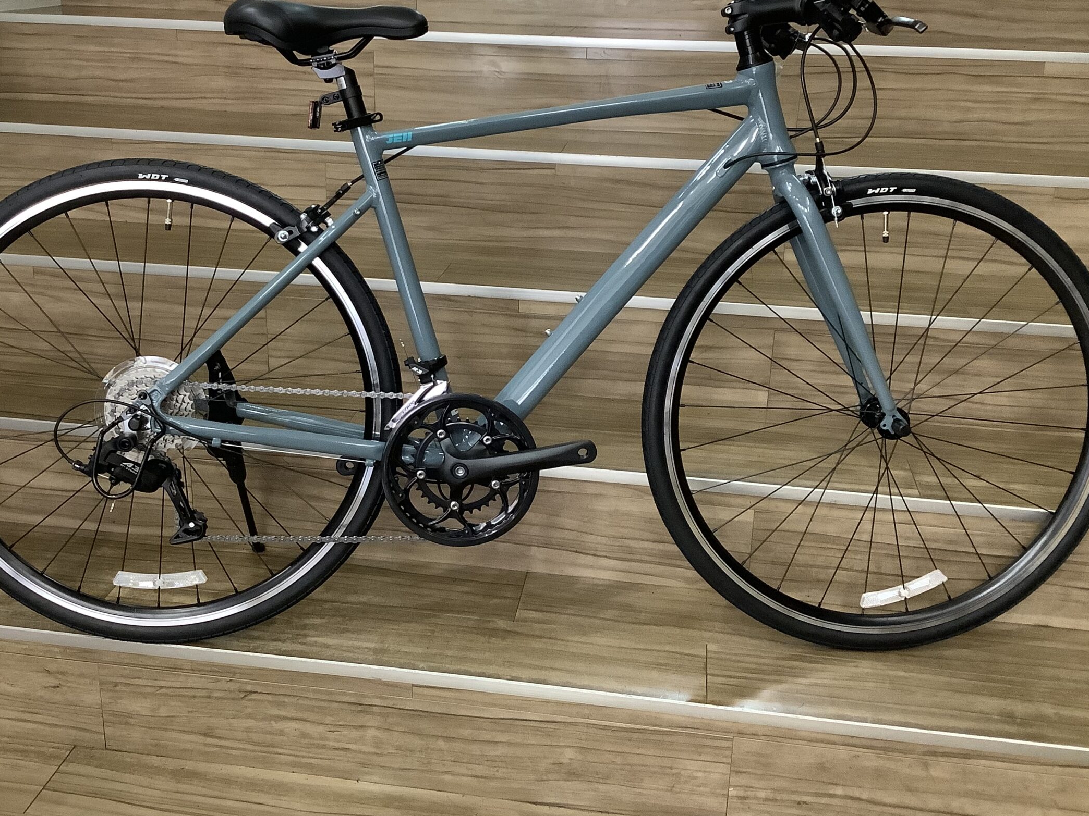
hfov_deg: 48.9
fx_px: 1195
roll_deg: -0.3
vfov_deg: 37.6
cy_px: 325
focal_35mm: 38
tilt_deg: -18.7
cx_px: 509
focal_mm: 3.3
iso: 400
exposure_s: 1/40
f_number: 2.4
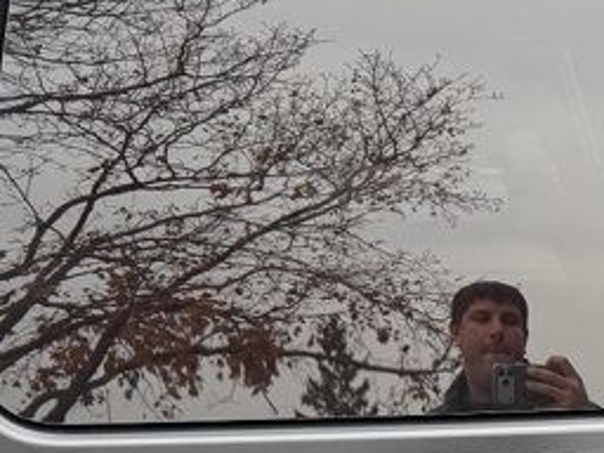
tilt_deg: -13.2
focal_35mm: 96
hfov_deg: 18.8
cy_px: 573
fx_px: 1675
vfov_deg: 14.8
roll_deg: +0.4
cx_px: 812
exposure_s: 1/121
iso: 200
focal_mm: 6.76
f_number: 1.78
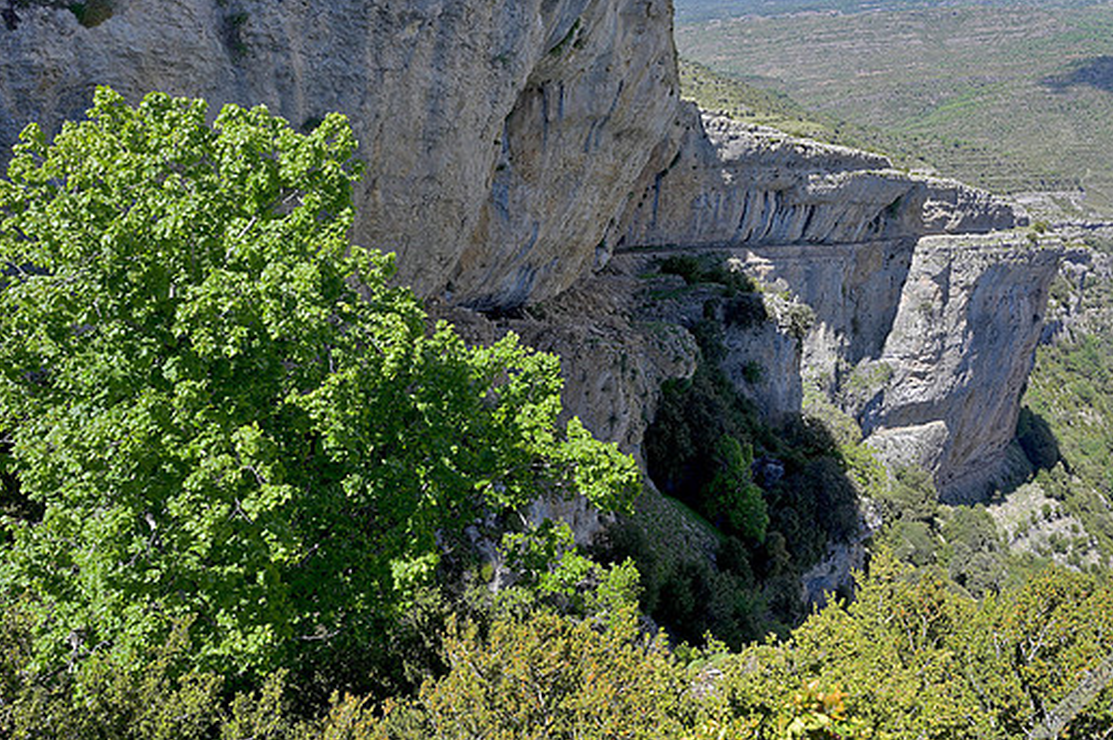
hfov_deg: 67.4
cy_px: 326
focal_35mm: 27
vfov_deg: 47.7
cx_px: 531
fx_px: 834
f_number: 11
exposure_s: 1/60
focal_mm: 24
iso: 100
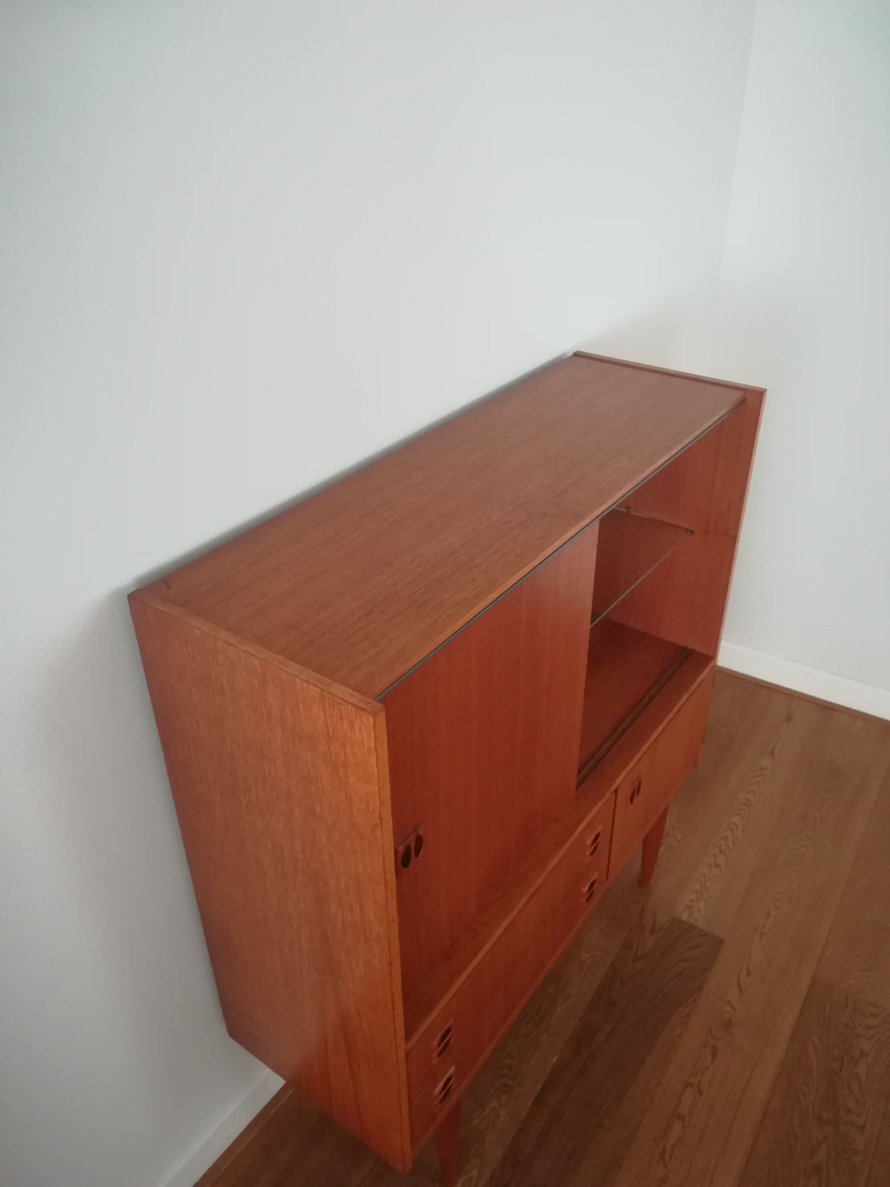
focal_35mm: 26
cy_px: 594
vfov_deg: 67.3
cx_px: 445
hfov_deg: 53.1
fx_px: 891
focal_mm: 3.83
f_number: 2.2
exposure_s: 1/15
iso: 500
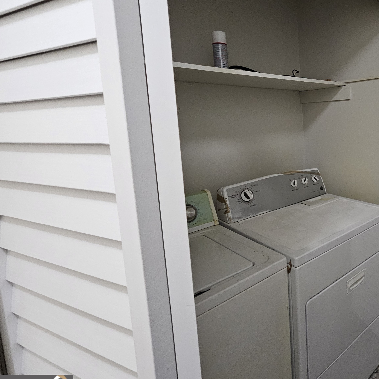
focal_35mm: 20
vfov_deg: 74.0
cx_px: 329
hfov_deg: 64.4
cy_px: 152
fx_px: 248
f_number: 2.2
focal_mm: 2.2
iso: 500
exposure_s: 1/30
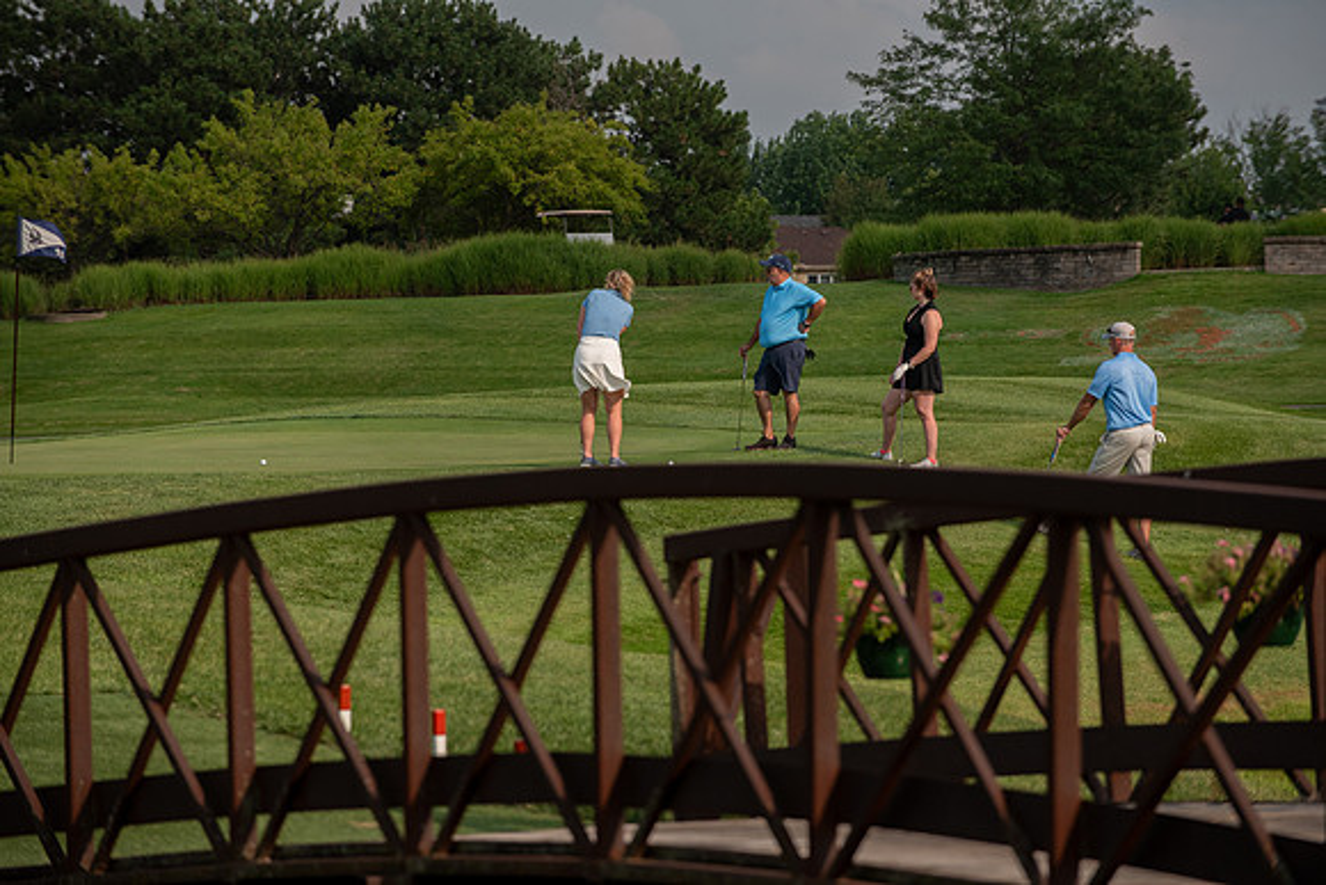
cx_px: 663
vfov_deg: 6.9
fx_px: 7368
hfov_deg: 10.3
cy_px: 442
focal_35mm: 200
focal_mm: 200
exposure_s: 1/1600
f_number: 5
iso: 250
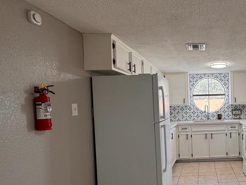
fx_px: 185
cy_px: 108
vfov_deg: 52.9
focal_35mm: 26
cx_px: 206
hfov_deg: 60.3
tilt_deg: -1.9
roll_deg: +1.0
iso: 80
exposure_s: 1/120
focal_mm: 2.22
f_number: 2.2
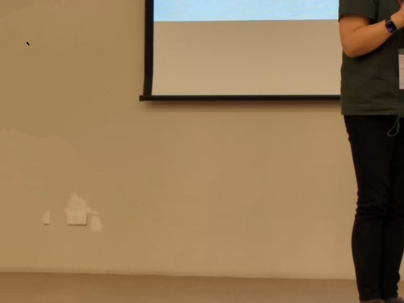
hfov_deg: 15.5
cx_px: 490
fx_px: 1423
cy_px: 42
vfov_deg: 12.1
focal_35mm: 122
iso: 108
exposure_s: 1/40
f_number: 1.85
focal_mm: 6.81
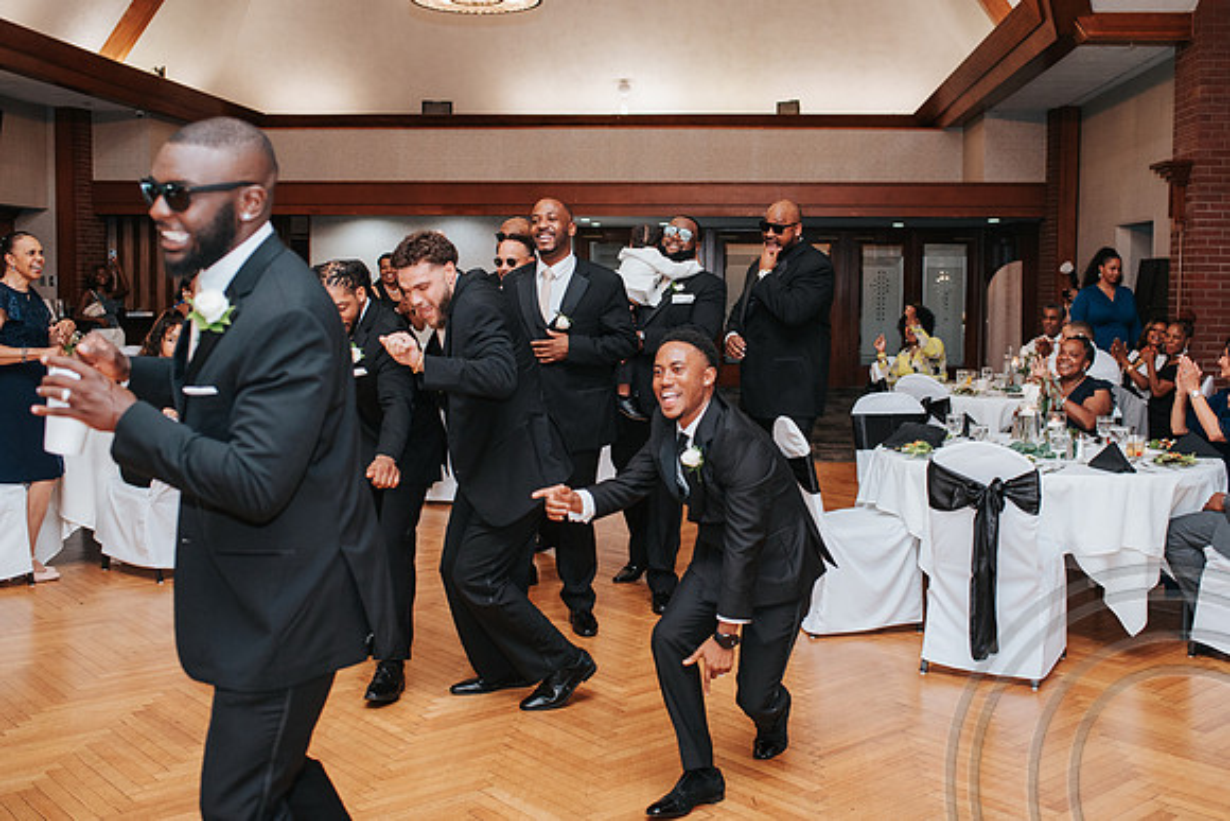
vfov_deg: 33.5
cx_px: 657
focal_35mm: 40
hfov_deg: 48.6
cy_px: 382
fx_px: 1361
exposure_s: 1/200
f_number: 3.2
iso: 1000
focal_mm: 35
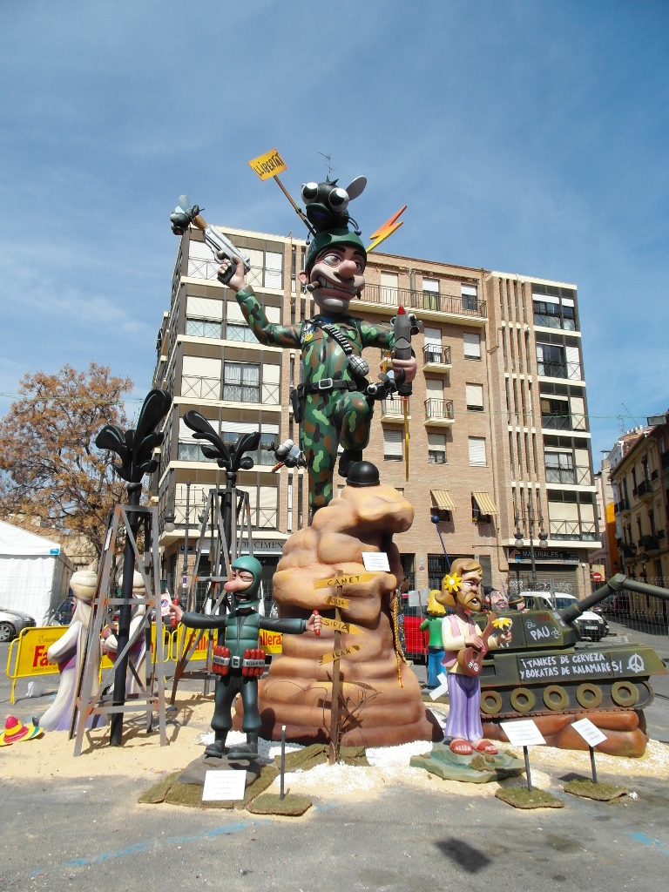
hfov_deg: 58.9
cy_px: 446
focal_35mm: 23
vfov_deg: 73.9
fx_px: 593
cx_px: 334
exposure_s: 1/1000
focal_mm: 4.1
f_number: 4
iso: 100
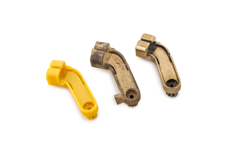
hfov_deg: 32.9
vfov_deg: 22.3
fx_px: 388
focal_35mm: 61
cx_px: 115
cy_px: 76
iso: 100
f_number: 11
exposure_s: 1/125
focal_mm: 60
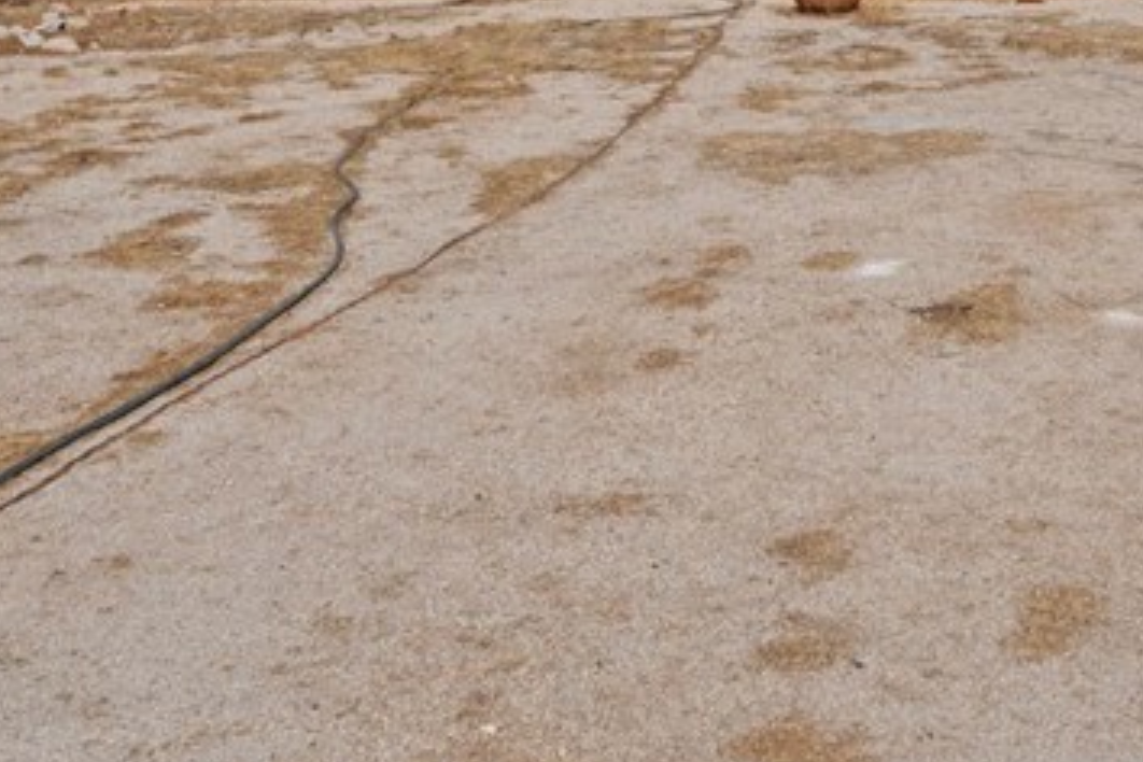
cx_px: 1007
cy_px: -157
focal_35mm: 52
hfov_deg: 36.1
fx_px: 1651
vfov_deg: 23.7
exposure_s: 1/250
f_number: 11
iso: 250
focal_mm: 18
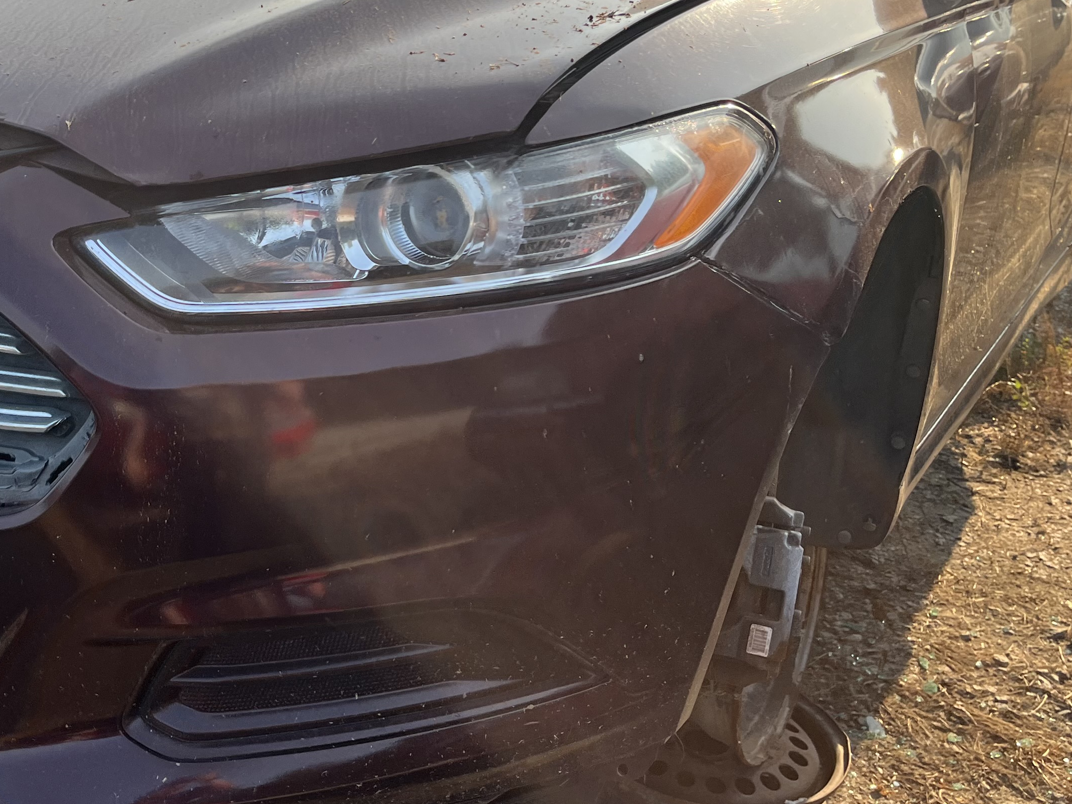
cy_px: 274
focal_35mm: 49
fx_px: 1518
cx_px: 237
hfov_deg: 37.7
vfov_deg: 29.5
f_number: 1.6
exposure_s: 1/1066
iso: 50
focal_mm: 5.1
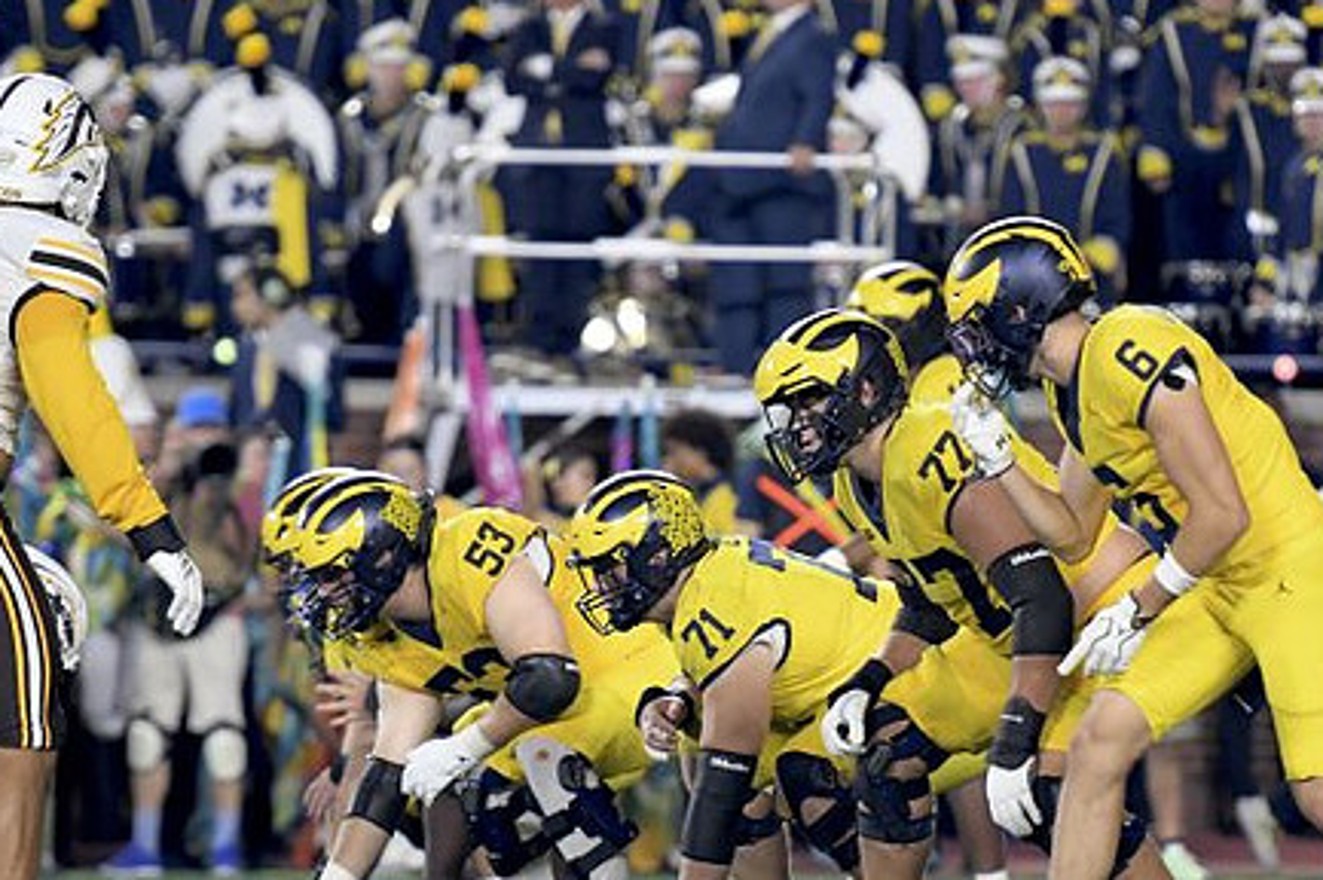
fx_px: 14027
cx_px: 700
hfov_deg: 5.4
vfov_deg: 3.6
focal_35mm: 382
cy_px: 568
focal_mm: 190
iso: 2000
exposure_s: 1/1000
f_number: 2.8
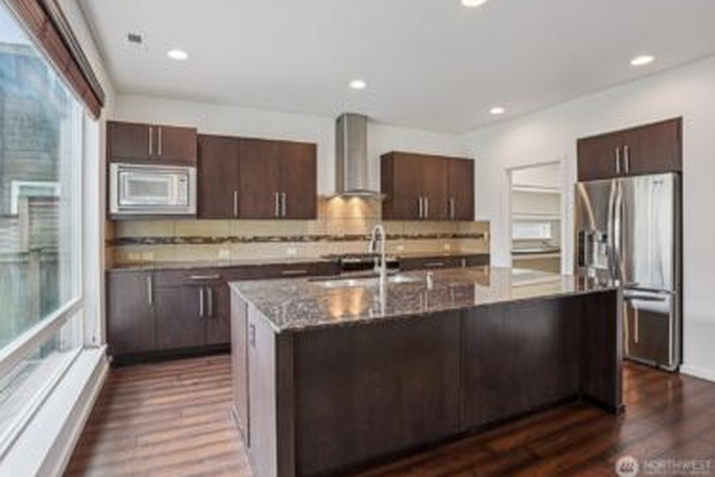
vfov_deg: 67.4
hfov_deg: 90.0
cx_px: 346
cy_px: 232
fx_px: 357
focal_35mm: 18
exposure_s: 1/6
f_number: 8
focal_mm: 17
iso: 400
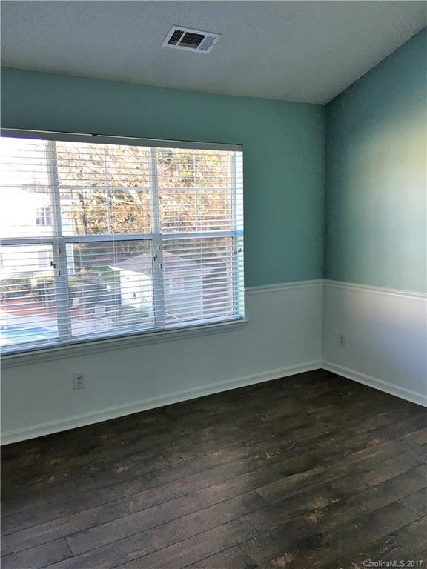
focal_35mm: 29
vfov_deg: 61.7
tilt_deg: -9.1
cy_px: 284
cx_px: 214
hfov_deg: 48.2
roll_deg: +1.3
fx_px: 477
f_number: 2.2
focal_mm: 4.15
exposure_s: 1/40
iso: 25
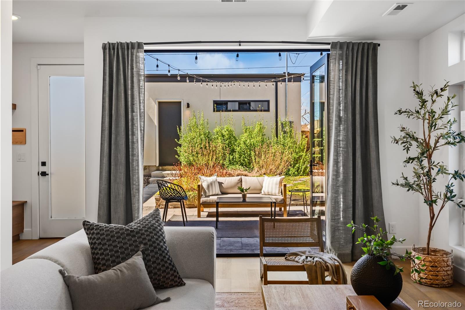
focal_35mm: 30
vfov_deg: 44.3
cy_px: 155
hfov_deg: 62.8
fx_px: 381
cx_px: 232
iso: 200
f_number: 8
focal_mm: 29.5
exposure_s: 1/20
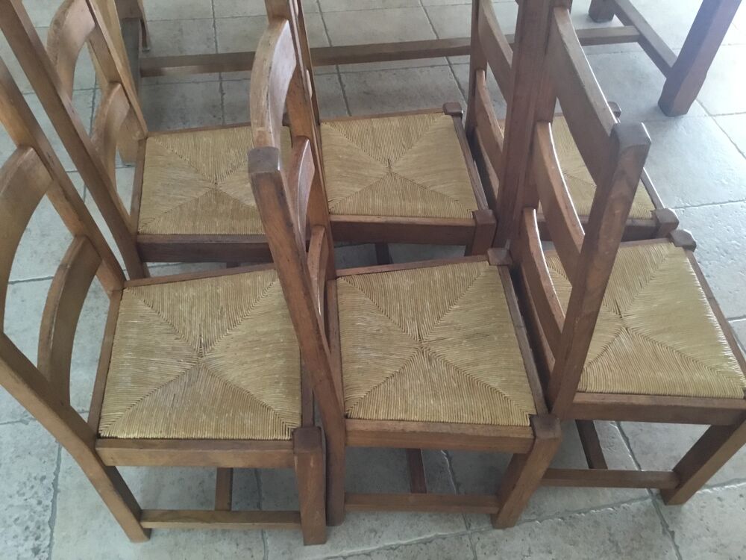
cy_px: 280
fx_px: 668
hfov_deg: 58.4
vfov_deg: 45.4
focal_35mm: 31
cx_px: 373
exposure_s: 1/20
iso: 200
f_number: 2.4
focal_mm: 3.3
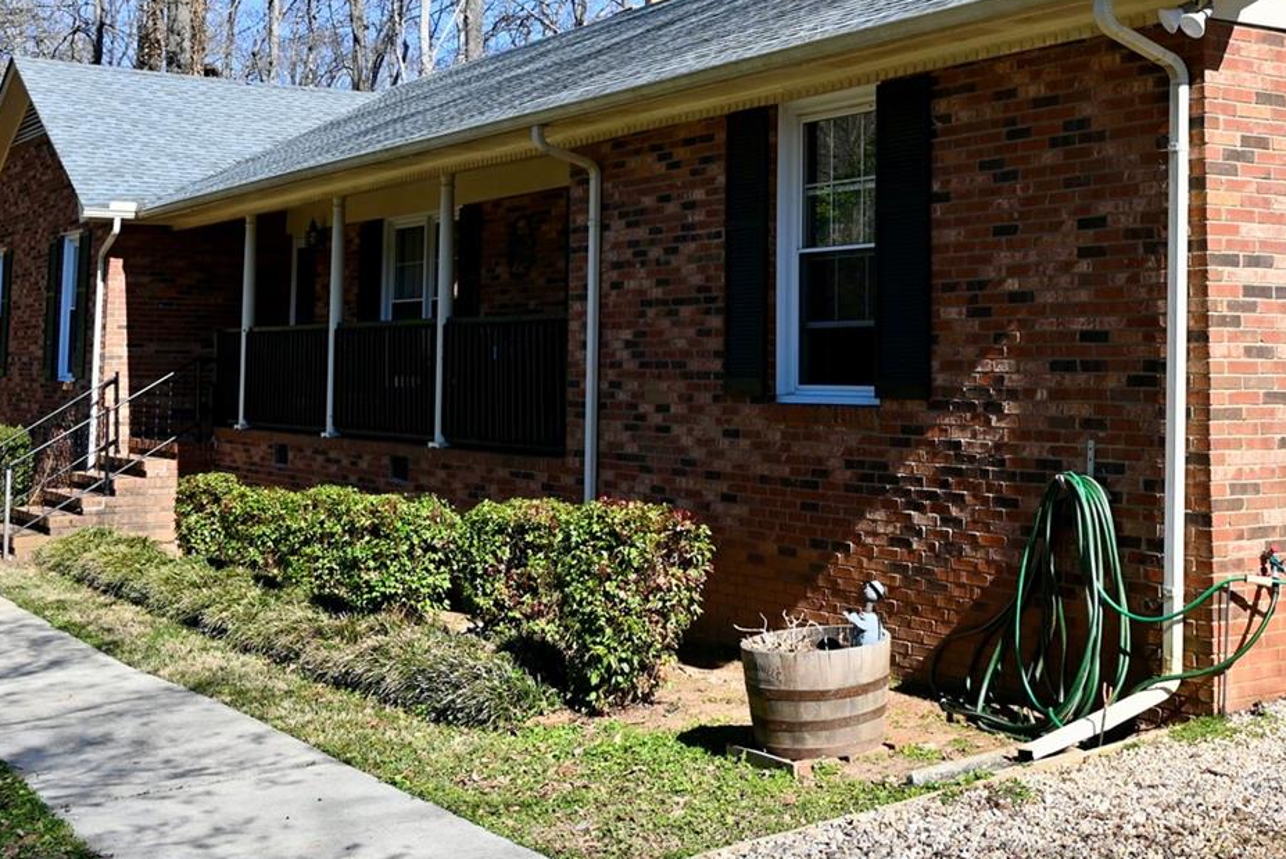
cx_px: 900
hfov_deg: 36.9
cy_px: 175
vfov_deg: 25.1
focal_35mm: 53
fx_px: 1894
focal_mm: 24
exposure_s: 1/320
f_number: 6.3
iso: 100
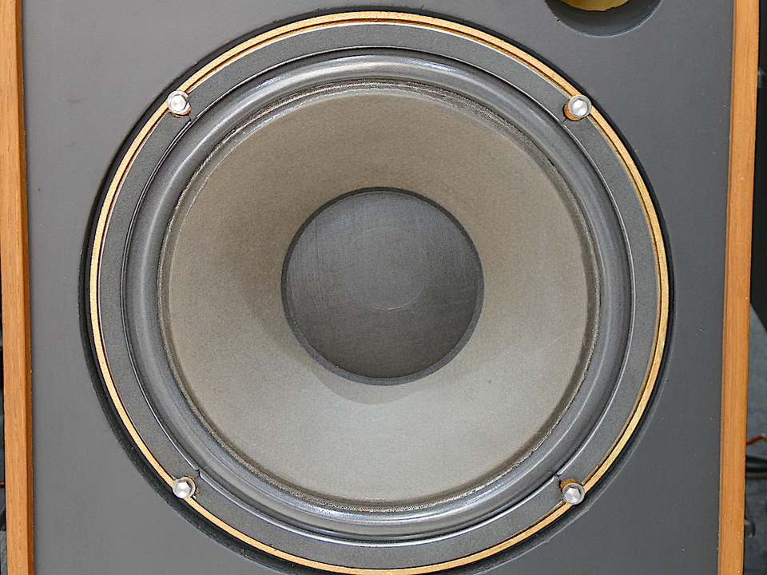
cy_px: 288
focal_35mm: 115
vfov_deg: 12.9
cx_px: 384
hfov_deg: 17.1
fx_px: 2548
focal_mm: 20.6
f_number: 5.1
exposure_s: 1/4
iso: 200
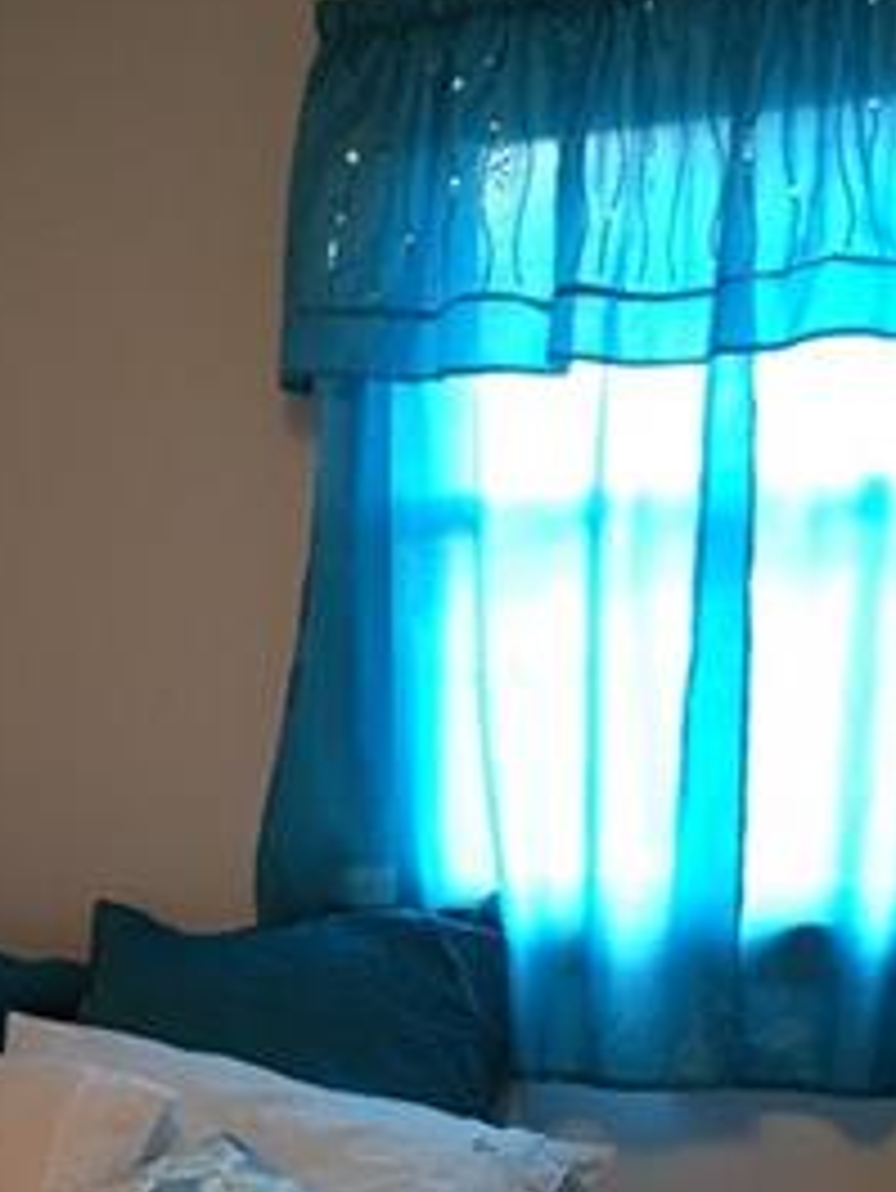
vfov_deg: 22.6
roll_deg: -1.1
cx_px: 41
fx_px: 2897
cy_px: 1120
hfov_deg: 17.3
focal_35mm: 84
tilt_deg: -4.4
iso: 32
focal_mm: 4.15
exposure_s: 1/15
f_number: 2.2
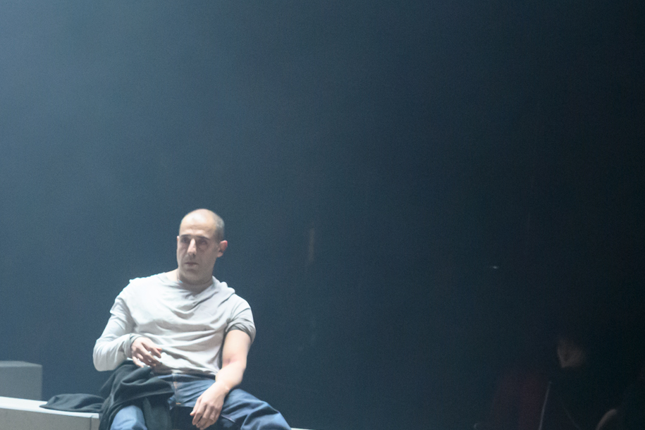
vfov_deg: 15.9
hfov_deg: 22.1
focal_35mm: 84
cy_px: 440
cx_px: -152
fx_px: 1505
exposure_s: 1/500
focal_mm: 31
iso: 6400
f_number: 4
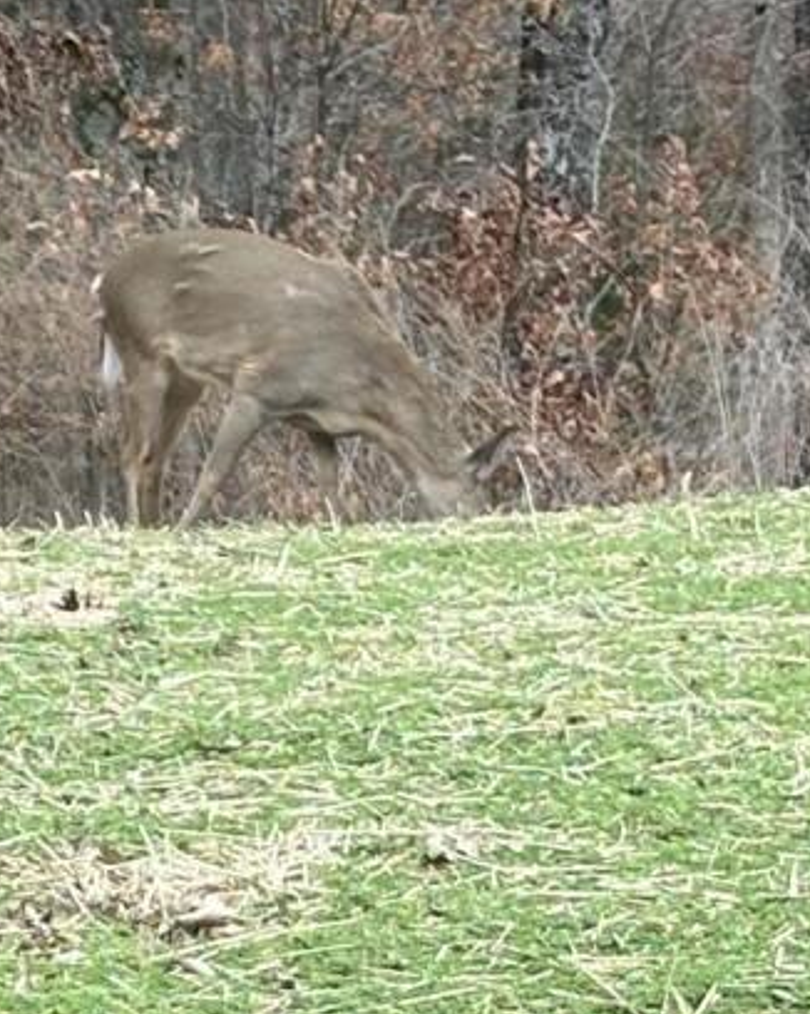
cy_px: 1029
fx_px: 7467
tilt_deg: -12.6
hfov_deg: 6.1
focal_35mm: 249
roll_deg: +0.3
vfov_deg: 7.7
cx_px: -800
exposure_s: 1/523
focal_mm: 5.96
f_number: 1.6
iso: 40
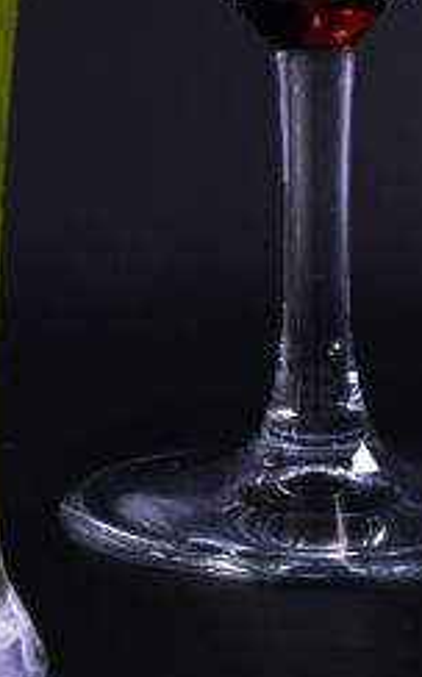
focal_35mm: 257
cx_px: -514
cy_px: -132
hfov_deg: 5.0
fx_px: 4740
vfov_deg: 8.1
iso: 250
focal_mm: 40
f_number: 6.3
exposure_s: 1/60
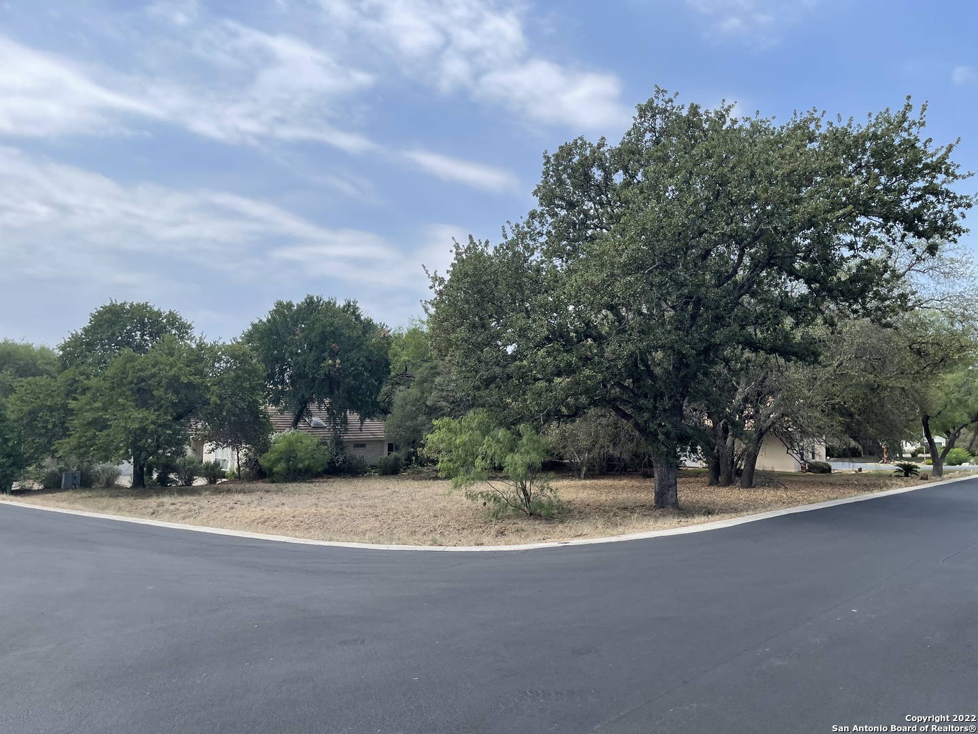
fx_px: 735
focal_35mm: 26
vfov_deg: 53.1
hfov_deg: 67.3
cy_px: 367
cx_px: 489
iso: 32
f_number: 1.6
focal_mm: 5.1
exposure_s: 1/4049
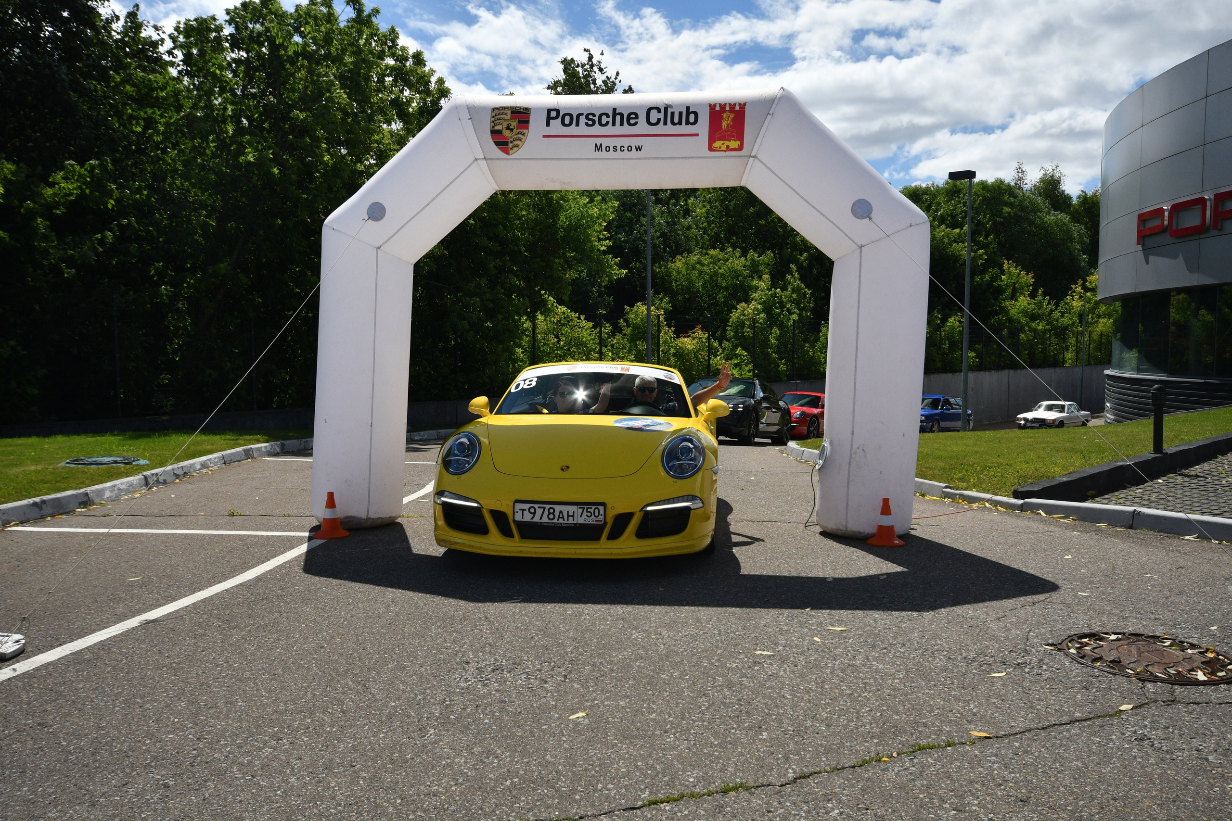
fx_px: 1027
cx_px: 616
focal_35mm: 30
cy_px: 410
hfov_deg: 61.9
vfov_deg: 43.6
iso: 500
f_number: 11
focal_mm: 20
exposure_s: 1/500
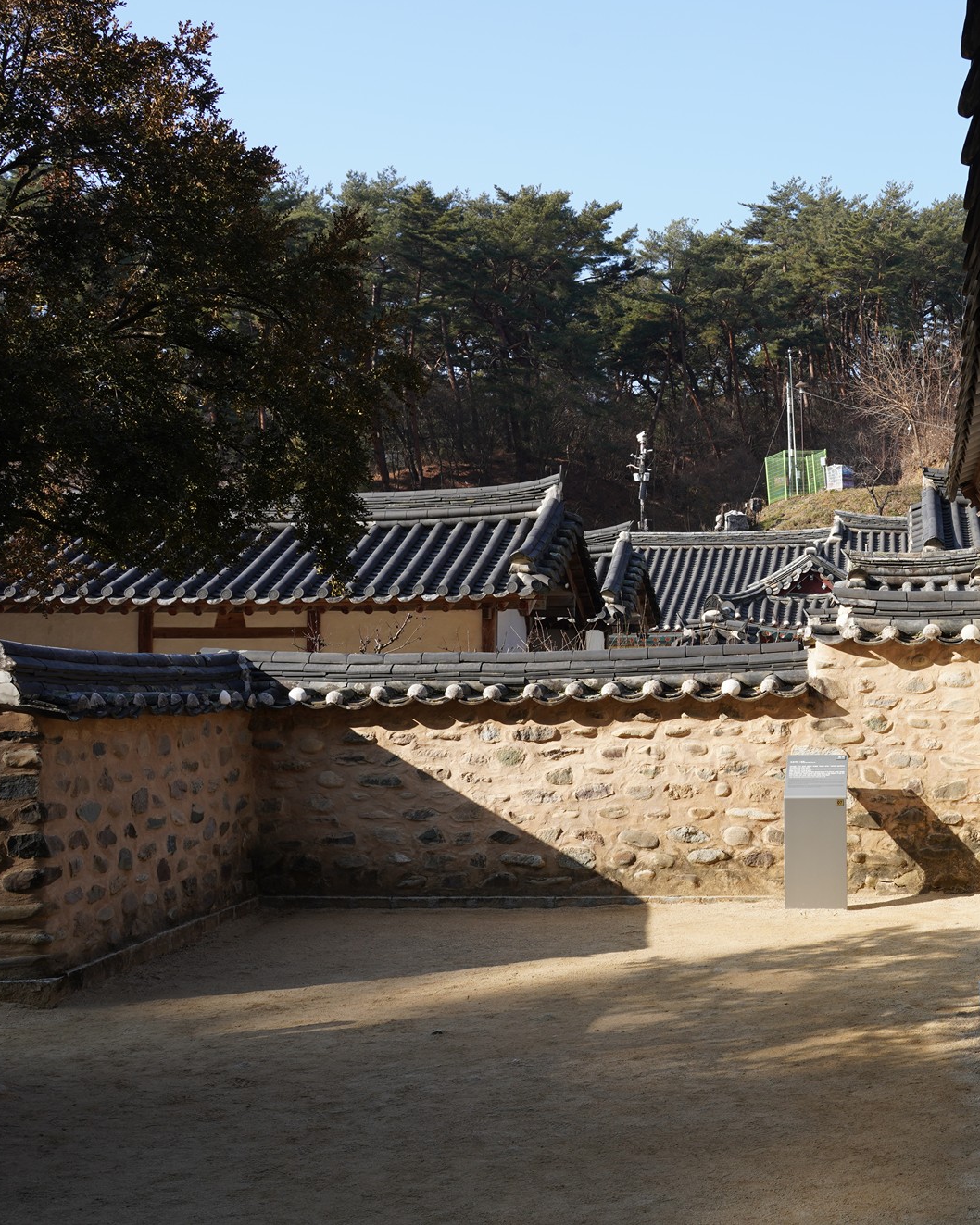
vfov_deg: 42.0
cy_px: 608
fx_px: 1596
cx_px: 871
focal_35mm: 44
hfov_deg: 32.5
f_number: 11
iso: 160
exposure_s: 1/100
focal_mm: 31
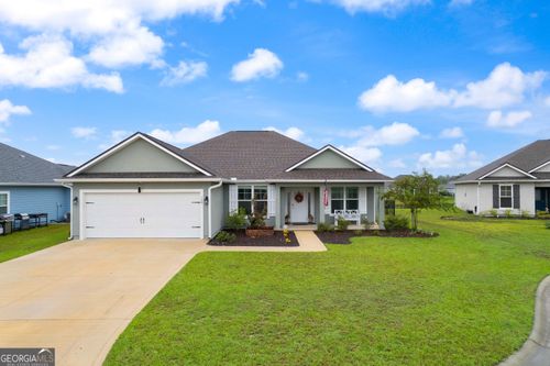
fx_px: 336
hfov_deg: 78.6
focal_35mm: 22
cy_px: 183
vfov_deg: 57.2
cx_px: 275
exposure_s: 1/640
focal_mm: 8.38
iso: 100
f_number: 2.8
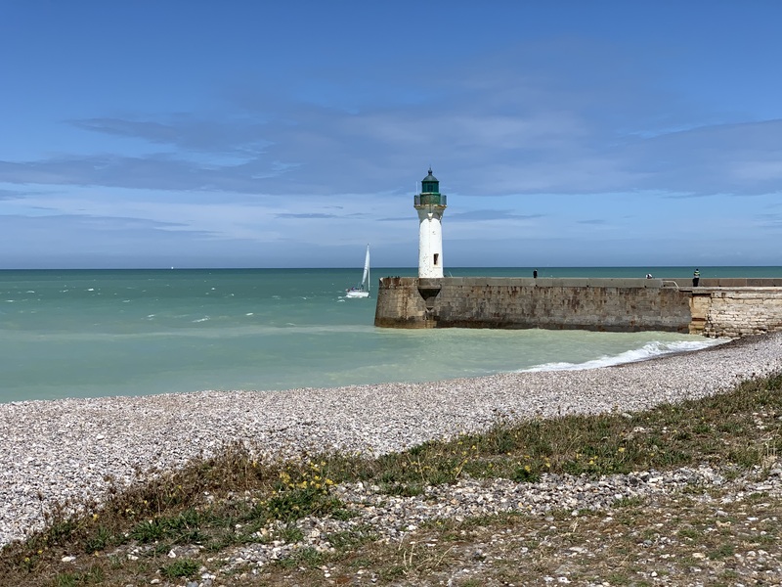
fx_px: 1175
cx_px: 391
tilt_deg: -0.9
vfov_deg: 28.0
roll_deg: +0.3
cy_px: 294
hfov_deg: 36.8
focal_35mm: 52
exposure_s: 1/2083
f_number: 2.4
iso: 16
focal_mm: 6
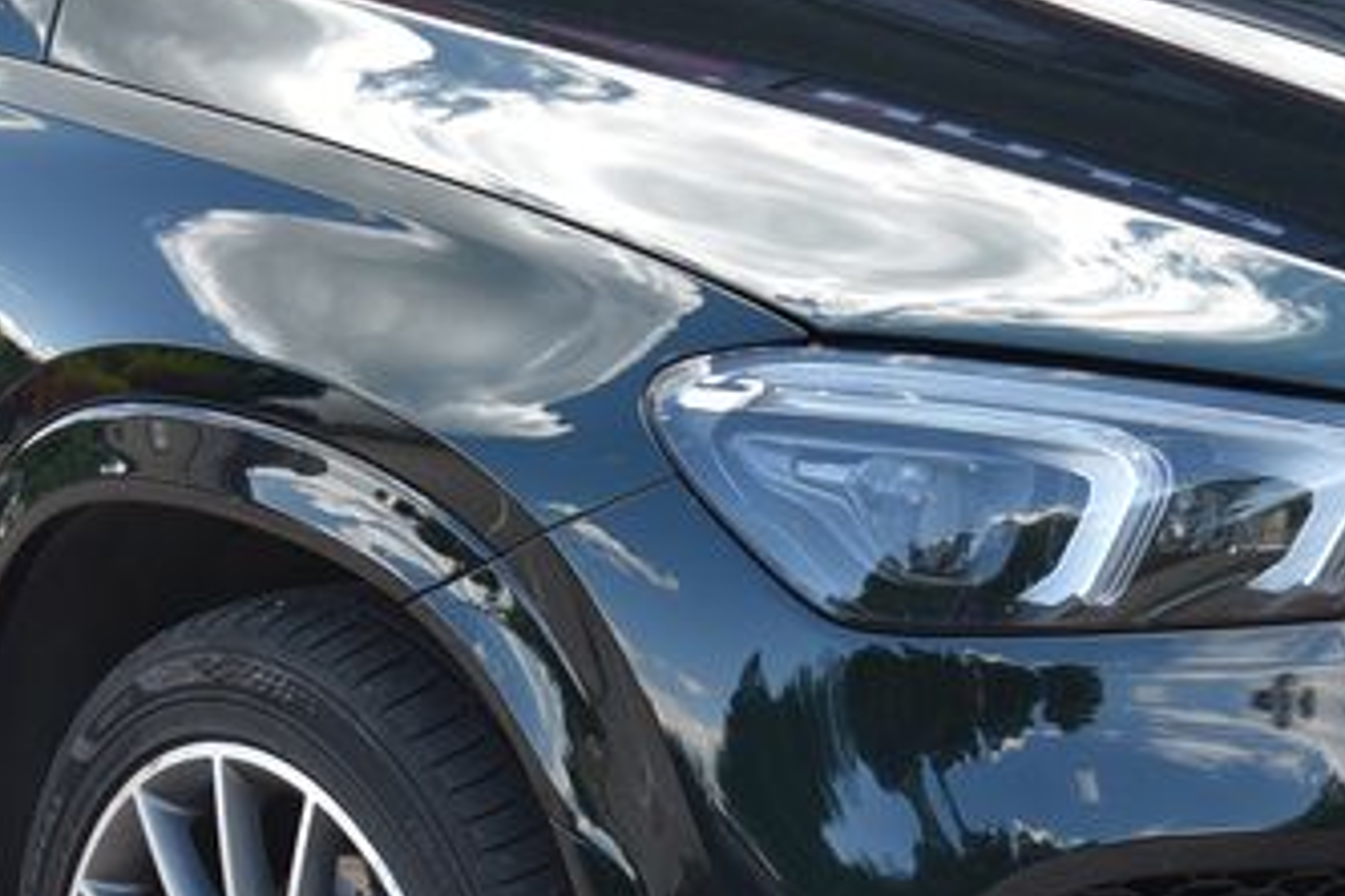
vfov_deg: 11.7
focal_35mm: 117
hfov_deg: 17.5
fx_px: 4371
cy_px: 452
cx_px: 614
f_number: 7.1
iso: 500
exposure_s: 1/200
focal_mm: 38
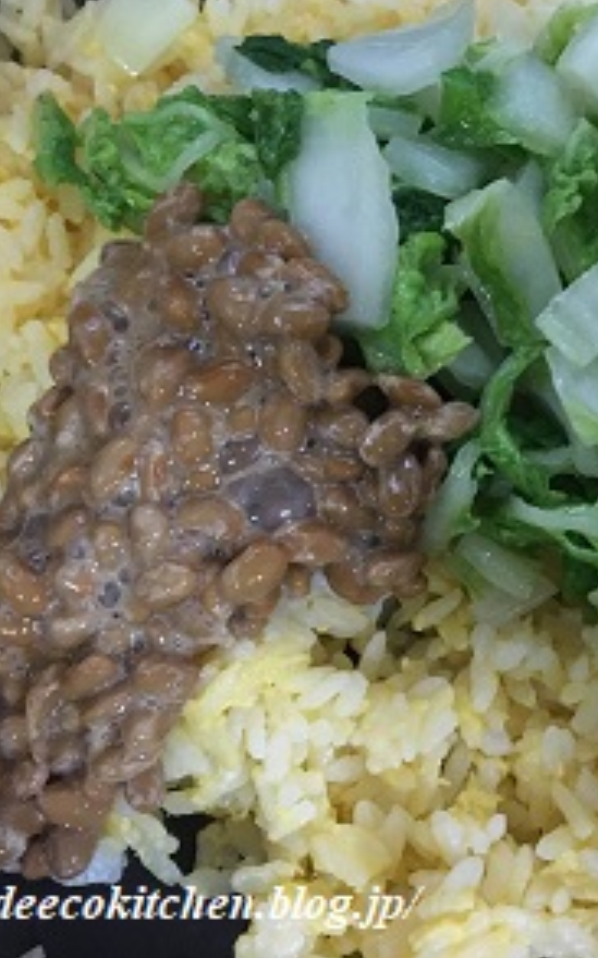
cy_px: 474
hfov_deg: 30.0
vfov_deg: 47.2
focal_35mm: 42
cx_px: 457
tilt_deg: -68.5
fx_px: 1096
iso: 320
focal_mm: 4.15
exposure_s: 1/15
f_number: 2.2
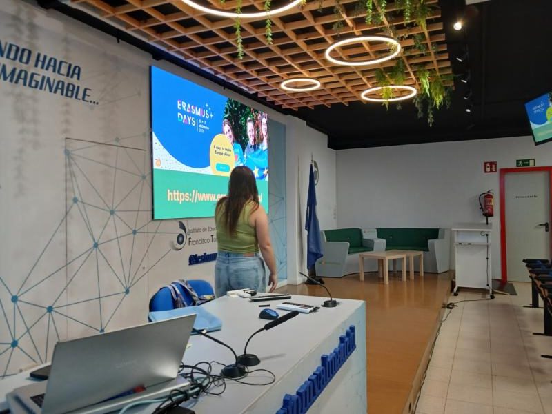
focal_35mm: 27
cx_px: 276
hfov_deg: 65.3
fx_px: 431
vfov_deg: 51.4
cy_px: 207
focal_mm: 3.98
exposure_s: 1/50
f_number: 1.8
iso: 160
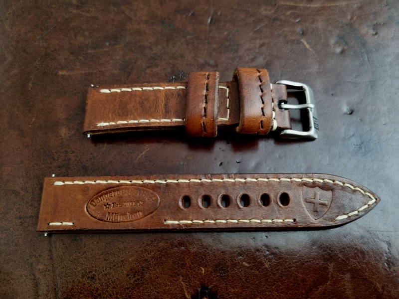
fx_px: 300
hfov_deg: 67.3
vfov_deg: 53.1
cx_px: 200
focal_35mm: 26
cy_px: 150
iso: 1000
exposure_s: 1/25
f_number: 1.8
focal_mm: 5.4
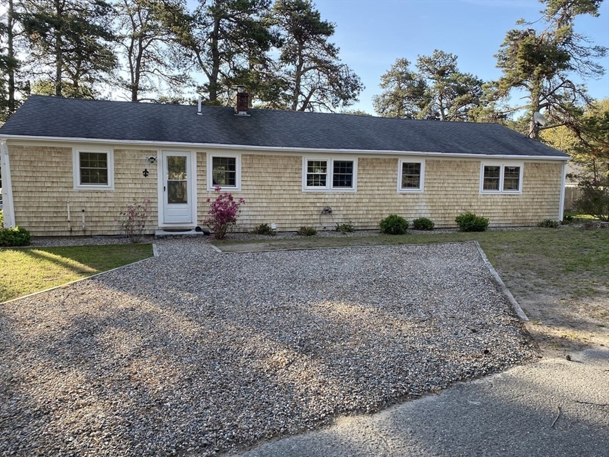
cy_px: 228
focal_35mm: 26
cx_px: 304
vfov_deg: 53.1
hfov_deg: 67.3
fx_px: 457
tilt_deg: -5.4
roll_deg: -0.3
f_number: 1.8
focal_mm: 4.25
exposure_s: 1/439
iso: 32
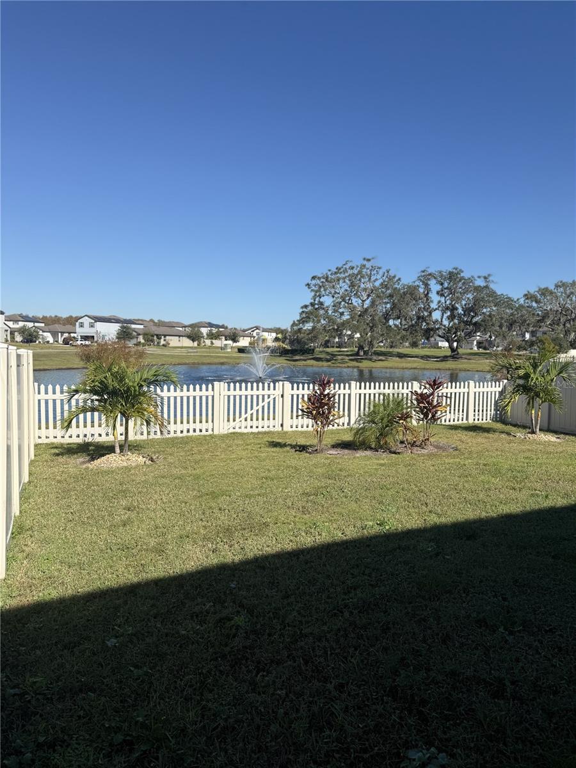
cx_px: 288
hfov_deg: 56.8
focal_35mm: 24
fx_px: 532
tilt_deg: -2.0
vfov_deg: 71.6
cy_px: 384
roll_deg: -1.5
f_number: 1.78
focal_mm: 6.76
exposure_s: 1/5319
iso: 80
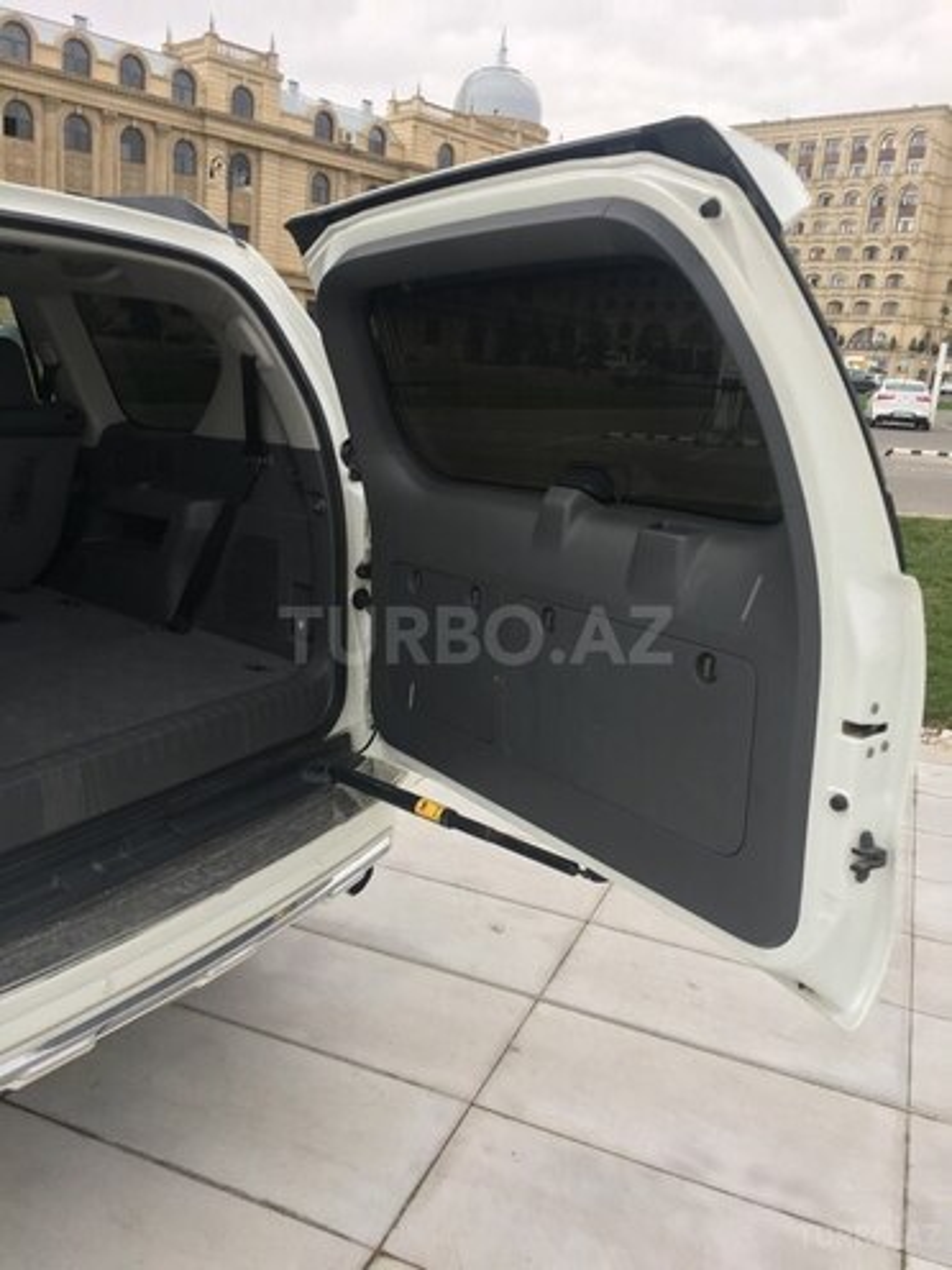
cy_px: 635
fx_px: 1063
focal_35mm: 29
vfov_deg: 61.7
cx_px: 476
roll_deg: -4.6
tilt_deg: -12.1
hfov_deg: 48.2
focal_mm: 4.15
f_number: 2.2
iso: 32
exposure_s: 1/50
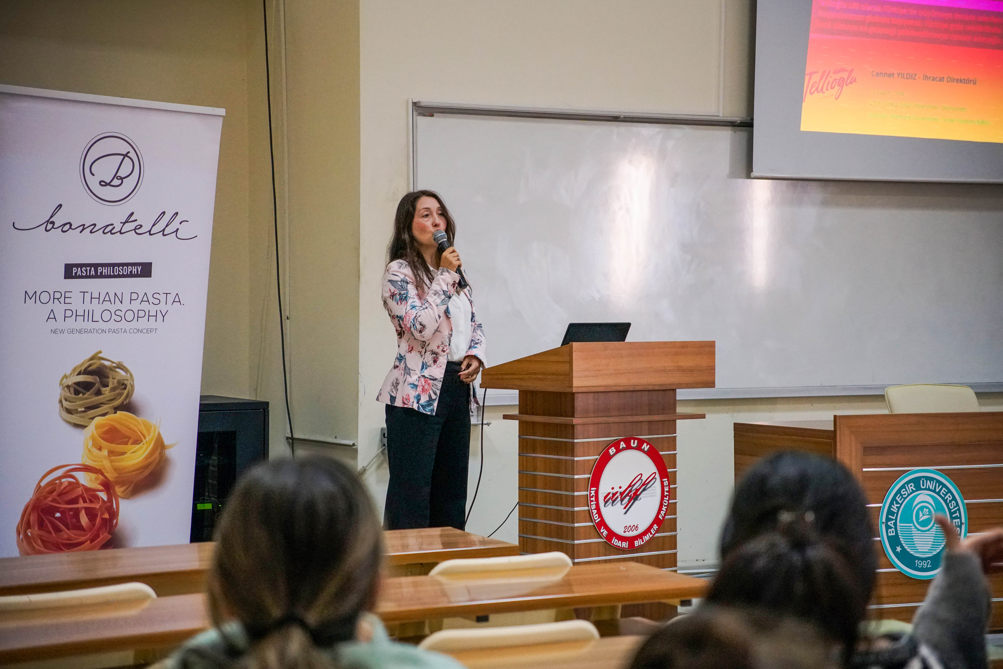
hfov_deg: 27.0
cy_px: 334
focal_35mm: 75
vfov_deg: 18.2
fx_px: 2089
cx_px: 502
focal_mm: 50
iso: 2000
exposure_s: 1/200
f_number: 2.8
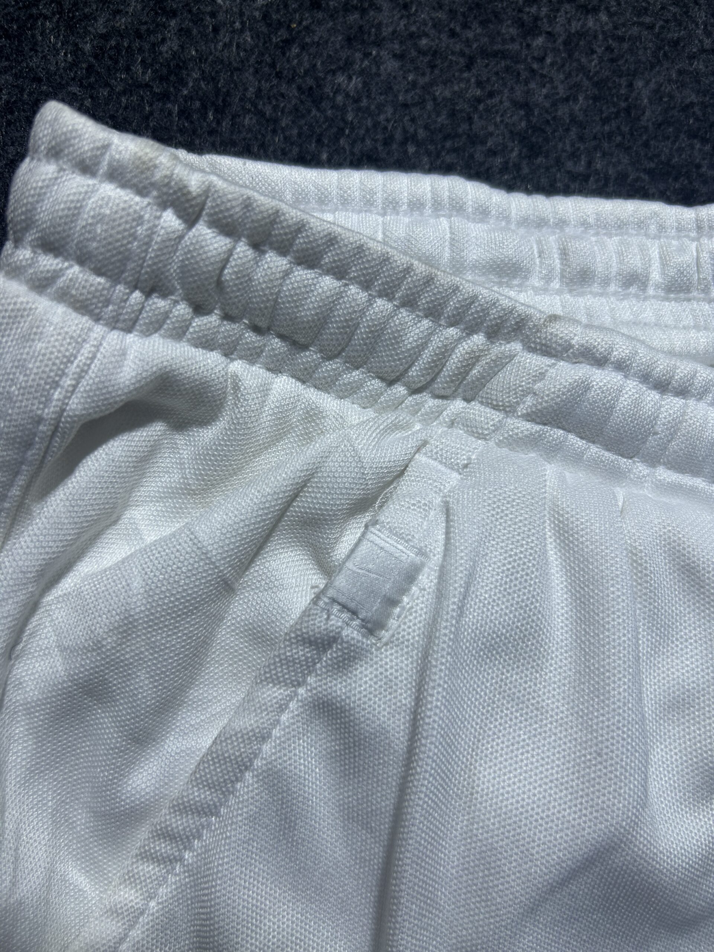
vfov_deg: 67.3
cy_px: 476
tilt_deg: -59.4
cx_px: 357
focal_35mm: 26
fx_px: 715
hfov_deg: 53.1
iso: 32
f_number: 1.5
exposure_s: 1/149
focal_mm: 5.7
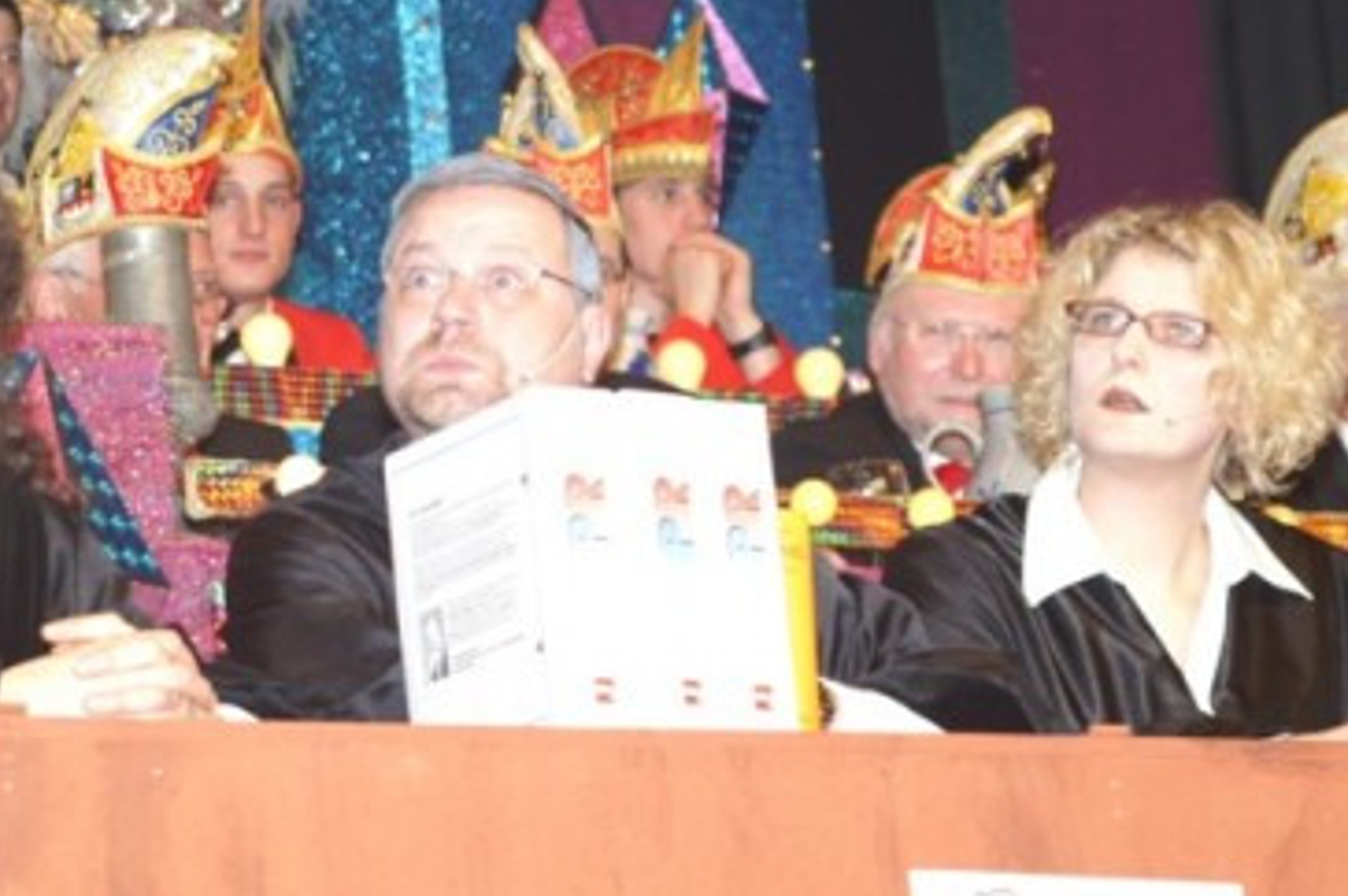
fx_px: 6285
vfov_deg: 8.2
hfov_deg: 12.2
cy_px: 357
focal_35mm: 168
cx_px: 544
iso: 400
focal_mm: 80
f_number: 5.6
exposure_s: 1/60
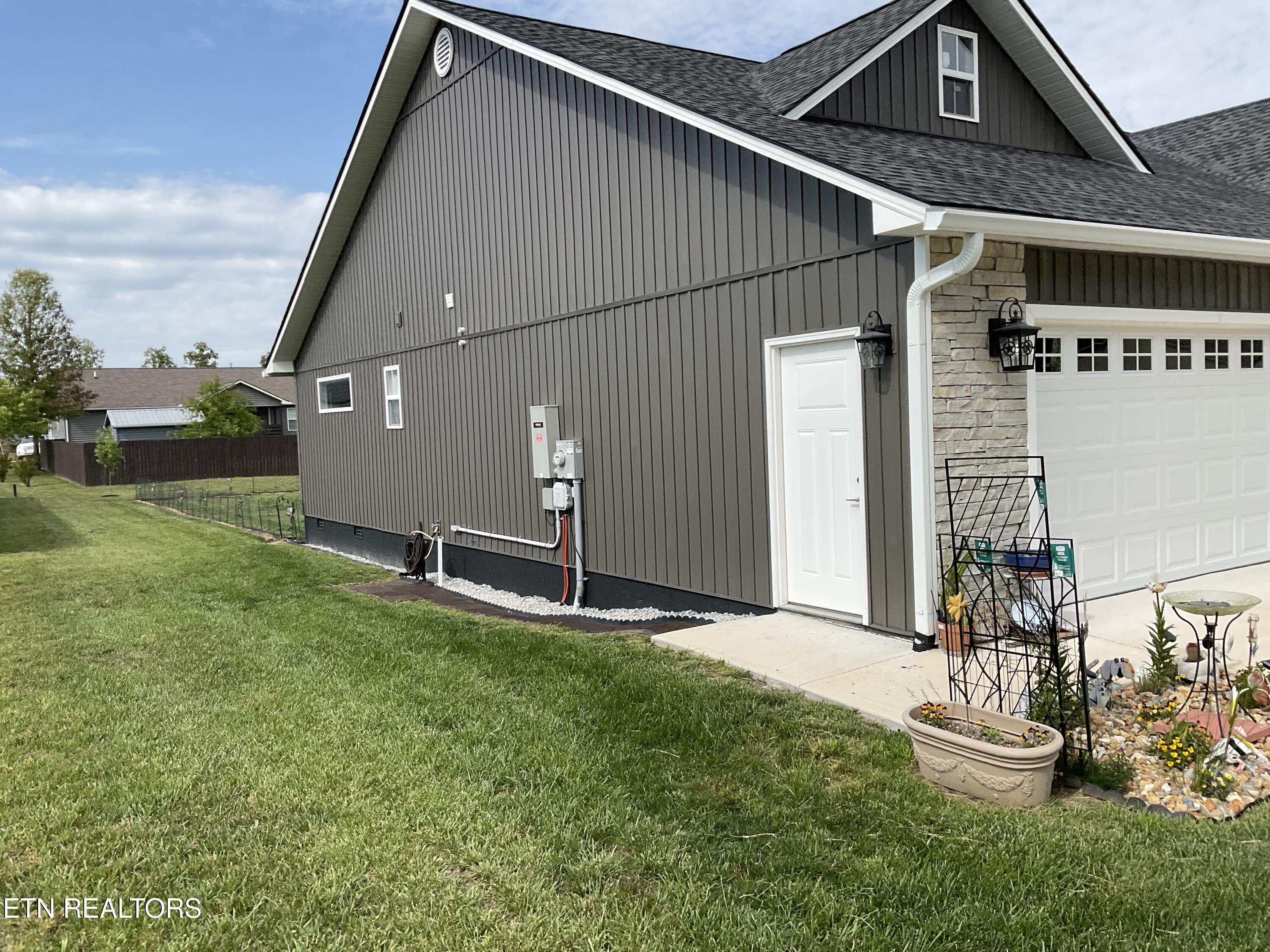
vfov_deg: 48.2
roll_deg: +2.1
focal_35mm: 29
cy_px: 476
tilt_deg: -1.8
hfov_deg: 61.7
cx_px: 635
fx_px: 1064
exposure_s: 1/1534
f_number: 1.8
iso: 16
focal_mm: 3
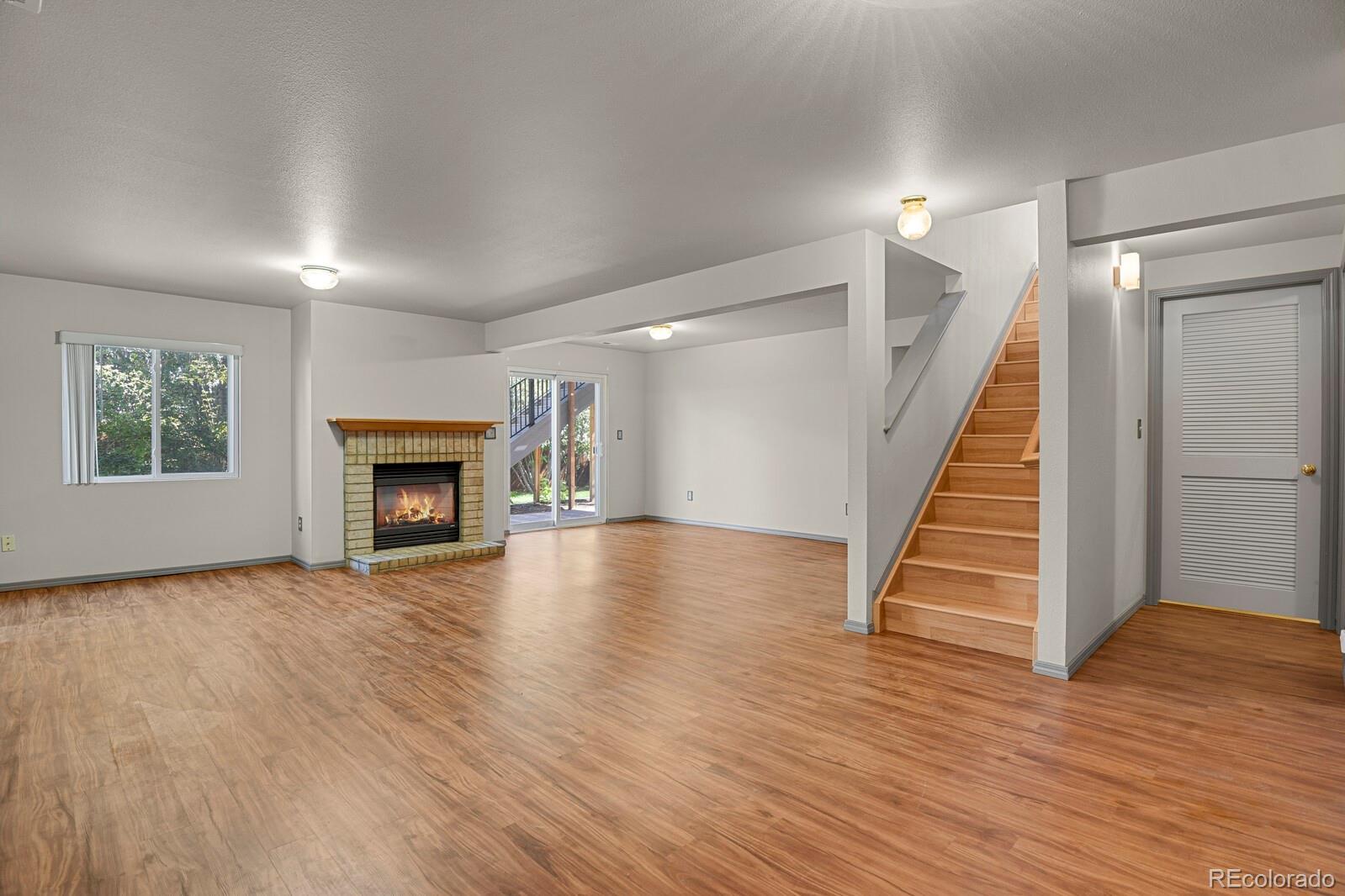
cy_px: 448
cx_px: 672
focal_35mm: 17
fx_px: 635
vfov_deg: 70.4
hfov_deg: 93.3
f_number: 6.3
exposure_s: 2.5
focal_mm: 17
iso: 250
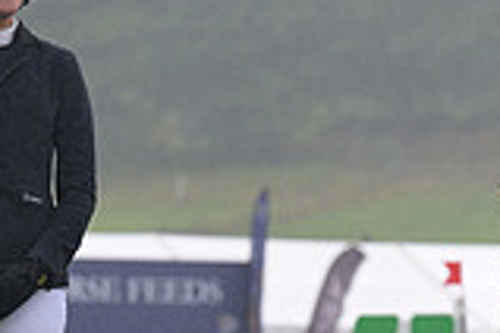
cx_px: 874
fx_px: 7583
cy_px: 322
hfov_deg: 3.8
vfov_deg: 2.5
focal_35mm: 546
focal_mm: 150
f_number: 5
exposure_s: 1/1000
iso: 1100
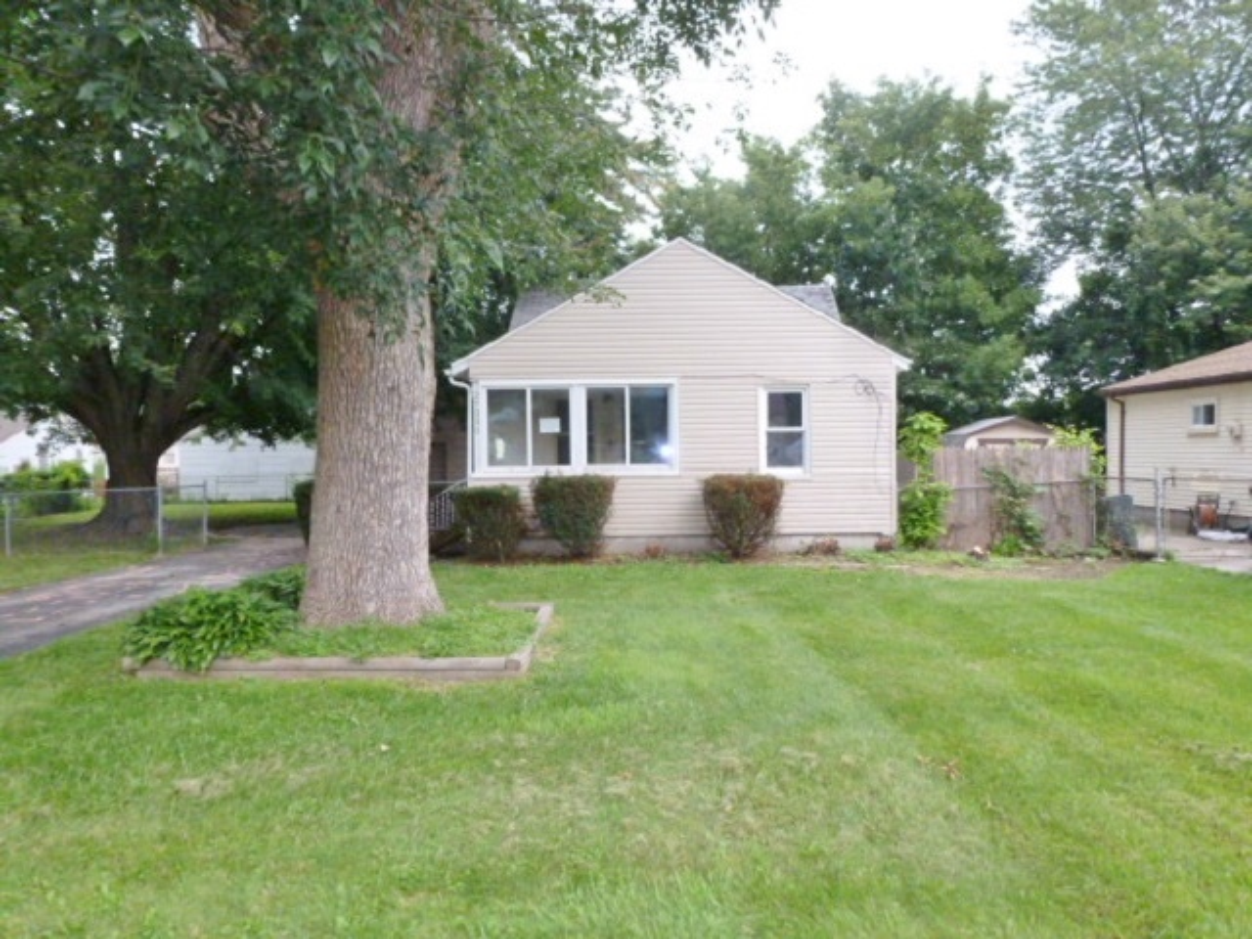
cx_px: 626
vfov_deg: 56.8
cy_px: 470
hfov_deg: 71.6
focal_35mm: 24
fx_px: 868
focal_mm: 4.3
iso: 500
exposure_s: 1/60
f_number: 3.3
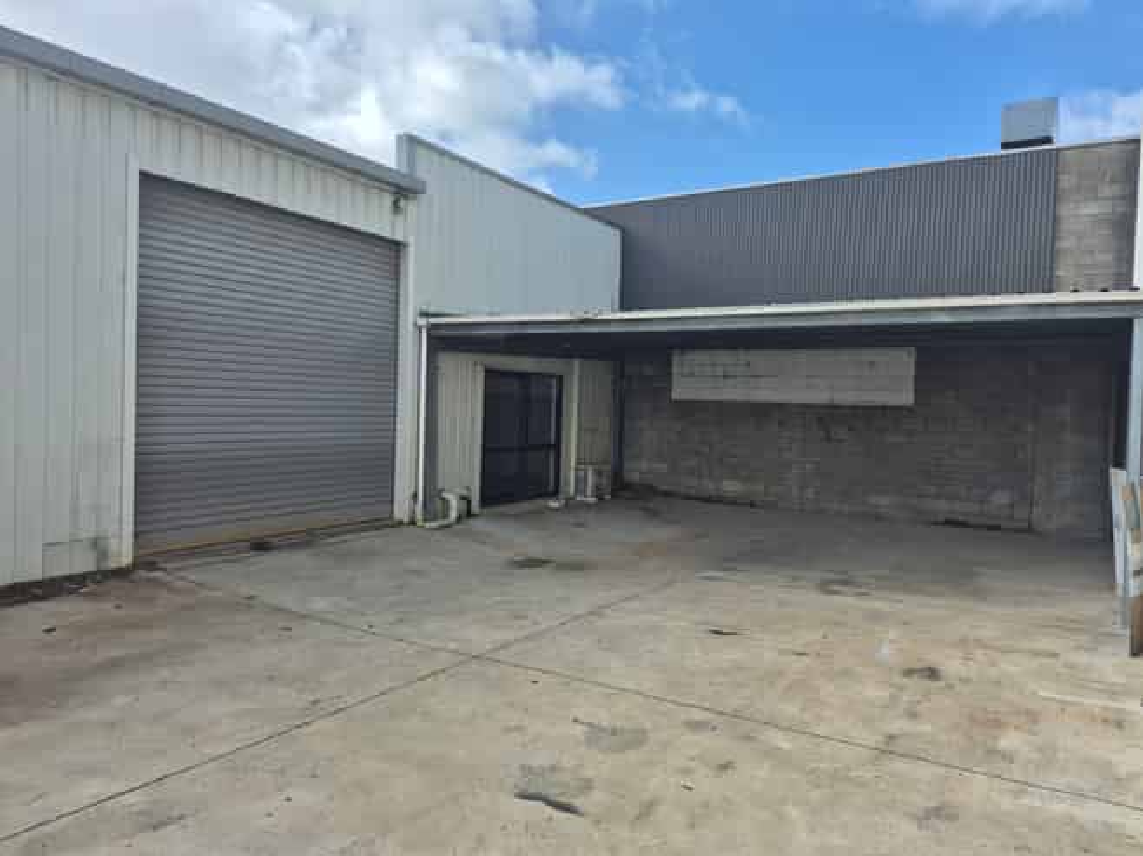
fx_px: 759
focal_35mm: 23
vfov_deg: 58.8
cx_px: 572
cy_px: 428
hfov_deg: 73.9
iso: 25
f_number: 1.8
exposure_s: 1/964
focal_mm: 5.4
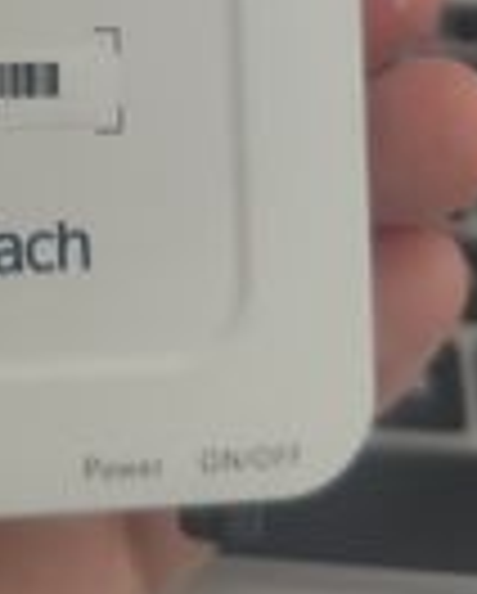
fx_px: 1197
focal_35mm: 68
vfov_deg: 25.1
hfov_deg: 21.6
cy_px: -117
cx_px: -22
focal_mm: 6.19
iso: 1600
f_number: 1.65
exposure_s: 1/50
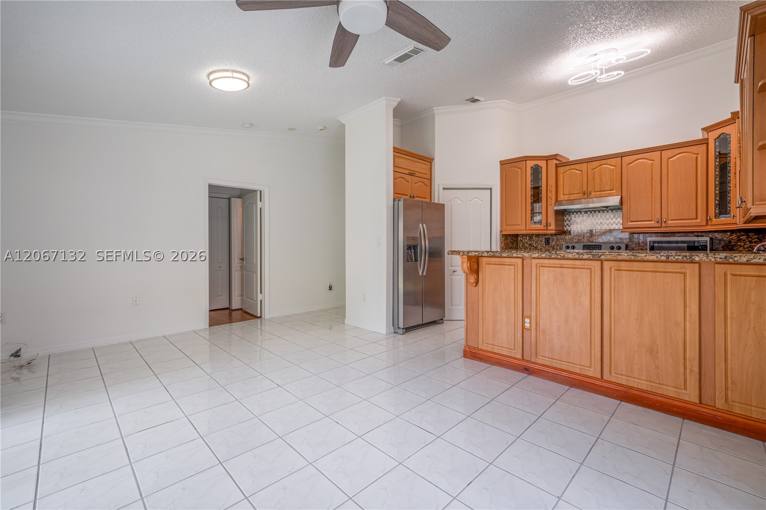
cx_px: 383
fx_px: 340
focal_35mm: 16
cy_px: 255
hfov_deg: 96.7
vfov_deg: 73.7
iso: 200
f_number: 9
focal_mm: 16
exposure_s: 1/60
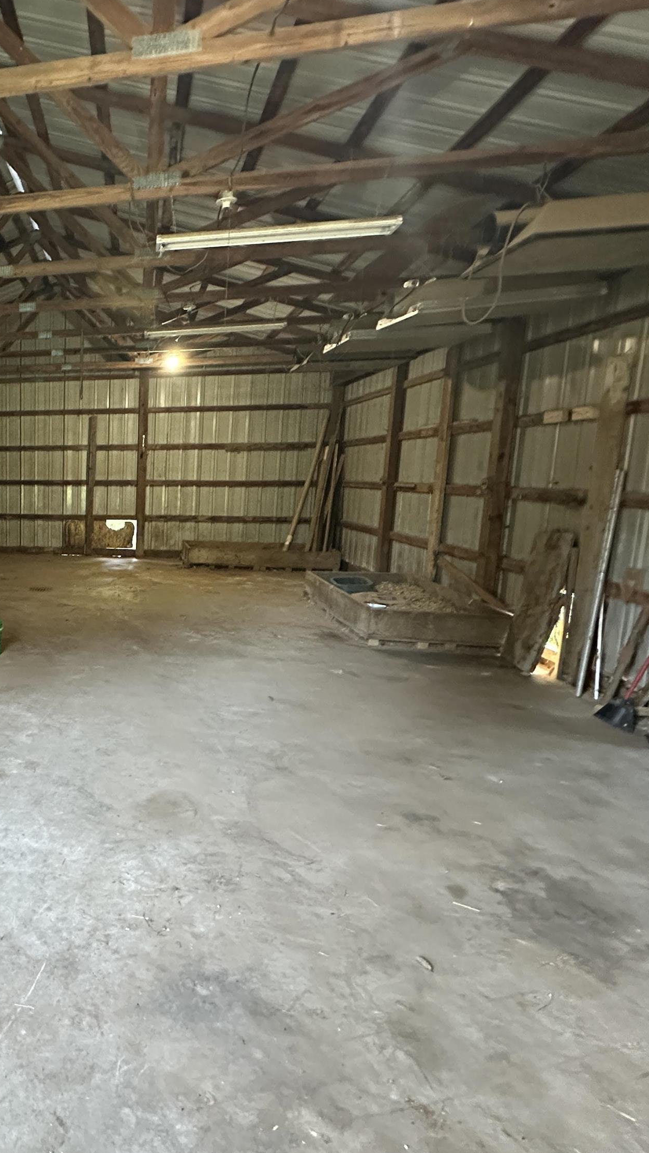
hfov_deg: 44.6
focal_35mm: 21
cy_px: 573
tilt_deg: -8.5
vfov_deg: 83.8
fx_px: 642
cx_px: -15
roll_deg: +0.5
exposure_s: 1/40
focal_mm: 2.22
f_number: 2.2
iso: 800
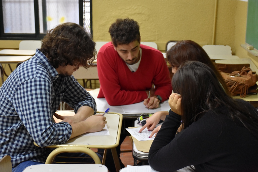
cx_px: 129
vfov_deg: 22.6
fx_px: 430
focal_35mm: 60
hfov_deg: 33.4
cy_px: 86
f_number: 4.5
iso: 2500
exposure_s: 1/60
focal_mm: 40
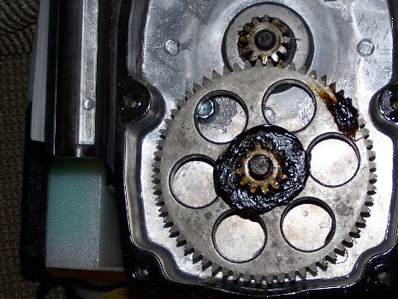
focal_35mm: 95
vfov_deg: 15.5
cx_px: 269
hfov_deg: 20.6
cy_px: 101
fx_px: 1093
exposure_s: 1/80
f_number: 3.2
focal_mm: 11.5
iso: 80
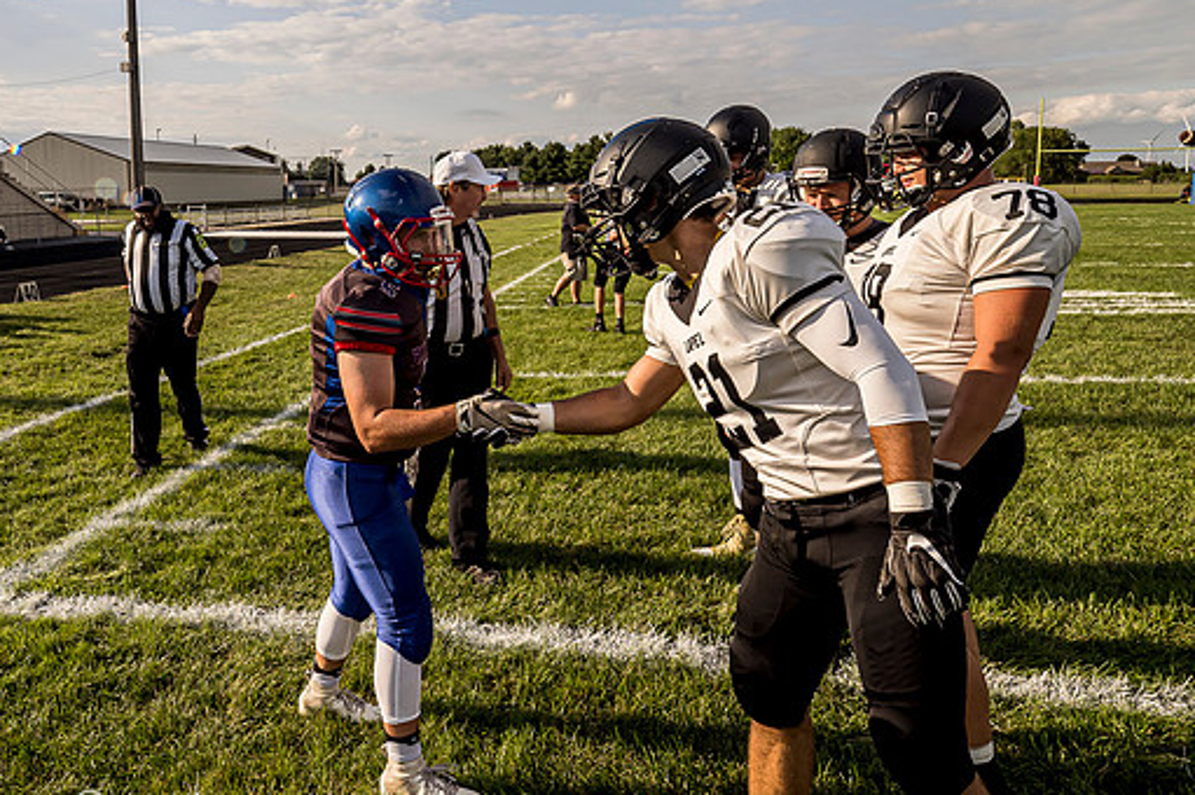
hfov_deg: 66.1
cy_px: 300
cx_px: 425
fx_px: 896
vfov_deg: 47.4
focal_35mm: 27
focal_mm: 8
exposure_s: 1/1000
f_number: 4.5
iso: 200
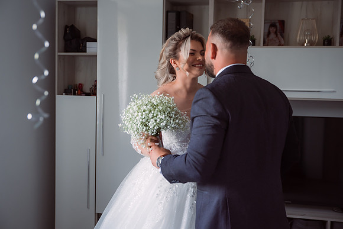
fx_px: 487
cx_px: 163
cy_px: 112
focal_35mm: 51
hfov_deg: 38.8
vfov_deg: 26.5
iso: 500
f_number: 2.8
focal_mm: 48
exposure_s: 1/250
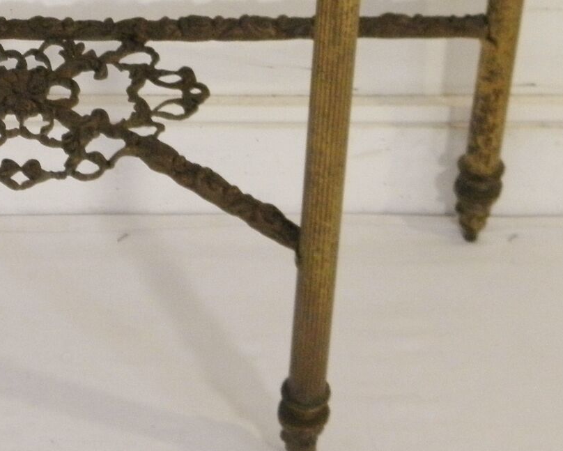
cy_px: -90
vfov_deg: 11.1
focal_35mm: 136
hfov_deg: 14.0
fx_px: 2267
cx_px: 49
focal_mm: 7.9
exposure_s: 1/40
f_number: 3.9
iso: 200
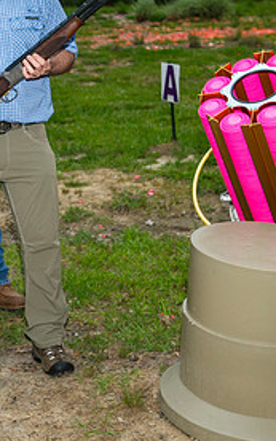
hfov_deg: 15.8
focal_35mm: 81
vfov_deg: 25.4
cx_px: -10
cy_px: 140
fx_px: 975
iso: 640
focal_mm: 38
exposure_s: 1/100
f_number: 4.5
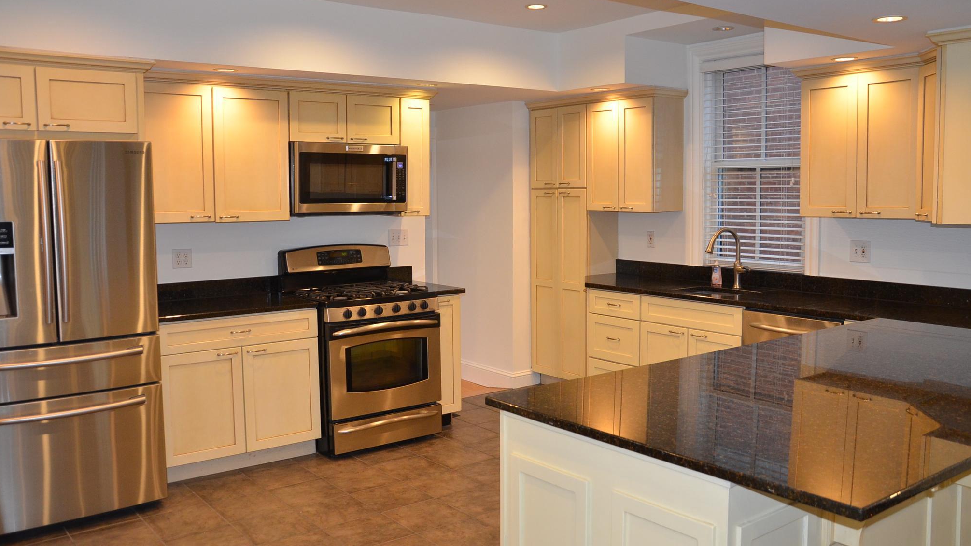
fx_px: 863
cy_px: 255
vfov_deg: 35.1
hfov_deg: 58.7
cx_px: 489
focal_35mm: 34
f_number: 3.8
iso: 800
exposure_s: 1/60
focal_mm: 21
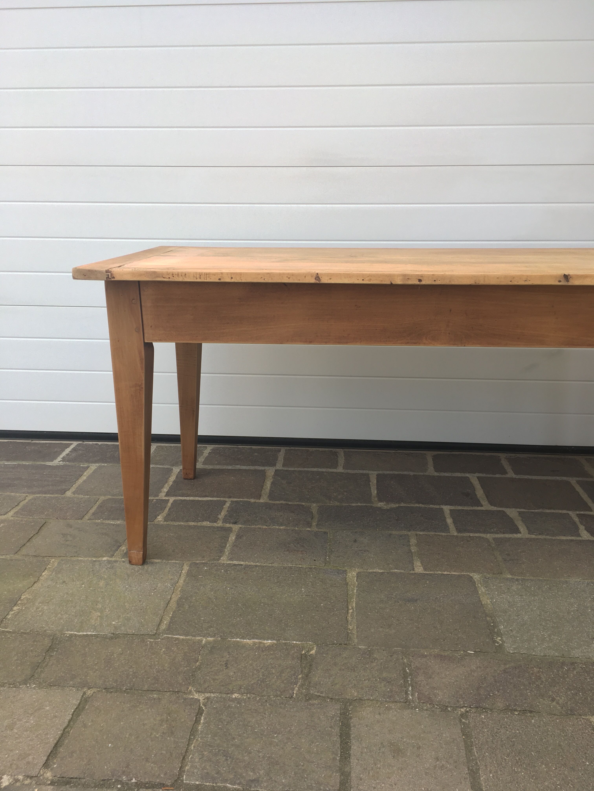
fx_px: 664
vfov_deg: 61.7
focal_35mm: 29
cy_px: 396
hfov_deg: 48.2
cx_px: 297
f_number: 2.2
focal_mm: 4.15
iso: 25
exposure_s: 1/120
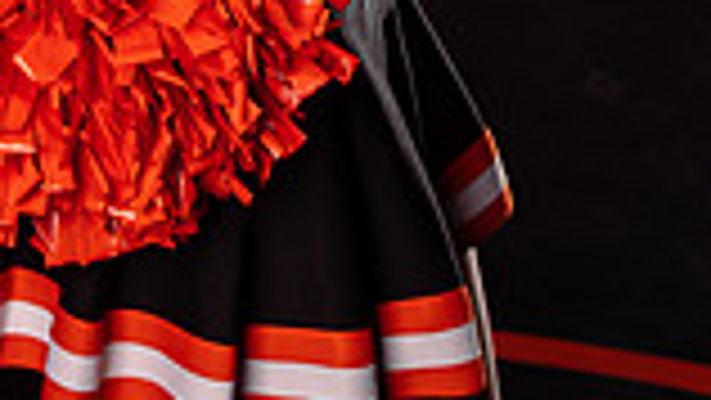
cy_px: -557
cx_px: 72
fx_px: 2301
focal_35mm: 122
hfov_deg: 17.3
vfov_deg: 9.0
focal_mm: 41
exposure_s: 1/200
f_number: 5.6
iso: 100
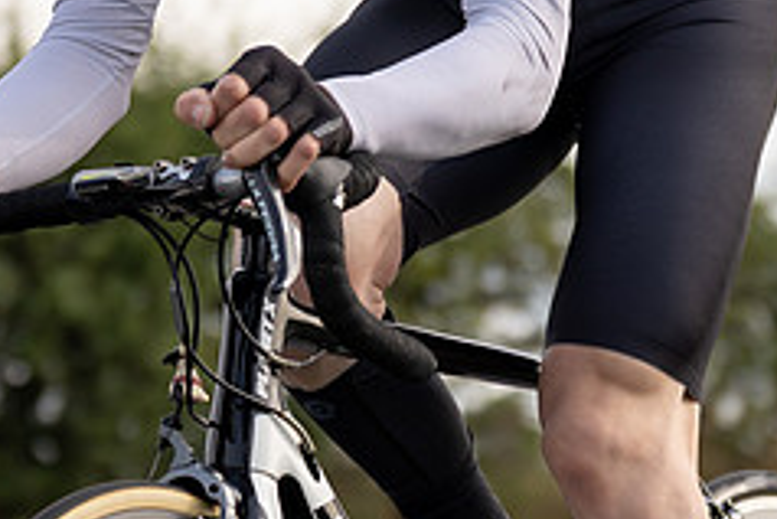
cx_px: 282
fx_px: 6630
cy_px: -93
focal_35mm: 307
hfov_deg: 6.7
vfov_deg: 4.5
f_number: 3.2
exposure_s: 1/1000
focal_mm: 78
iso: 100
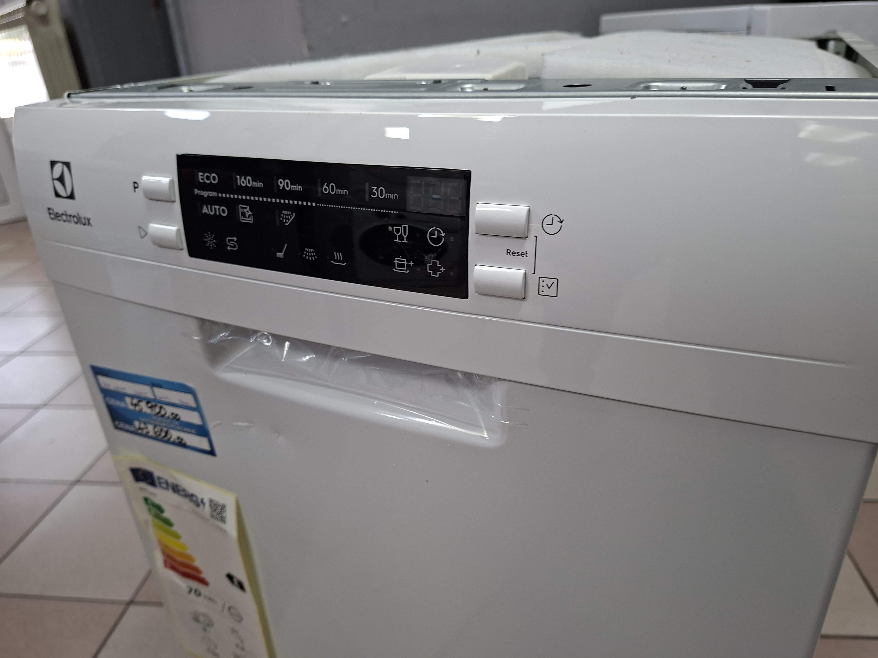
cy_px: 329
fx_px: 583
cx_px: 439
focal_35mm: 23
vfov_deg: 58.9
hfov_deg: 73.9
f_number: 1.8
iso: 200
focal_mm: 5.54
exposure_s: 1/50
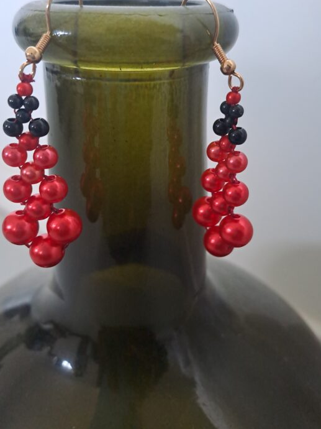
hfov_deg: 48.1
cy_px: 187
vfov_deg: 61.5
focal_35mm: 29
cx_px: 147
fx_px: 359
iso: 250
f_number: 1.8
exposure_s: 1/50
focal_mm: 4.65
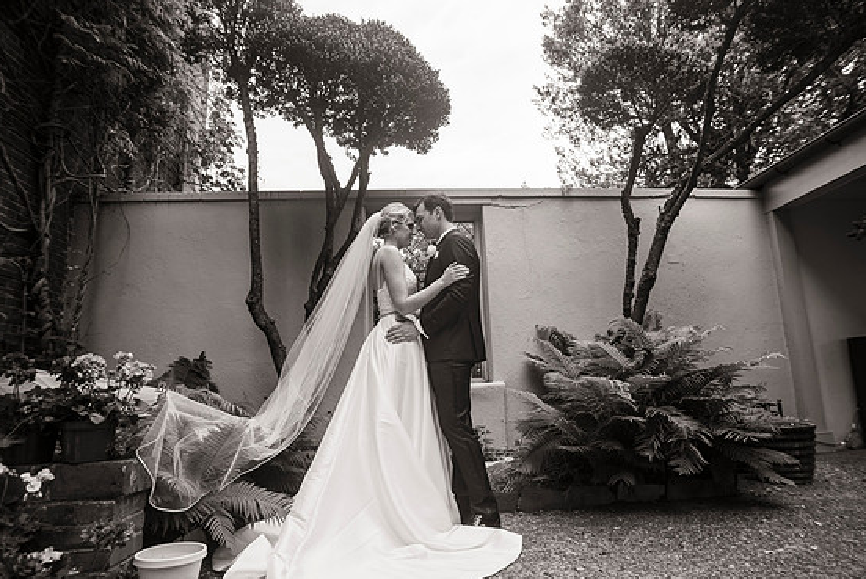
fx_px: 506
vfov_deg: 59.6
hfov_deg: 81.1
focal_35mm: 21
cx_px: 447
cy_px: 299
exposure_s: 1/160
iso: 400
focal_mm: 20
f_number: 3.5
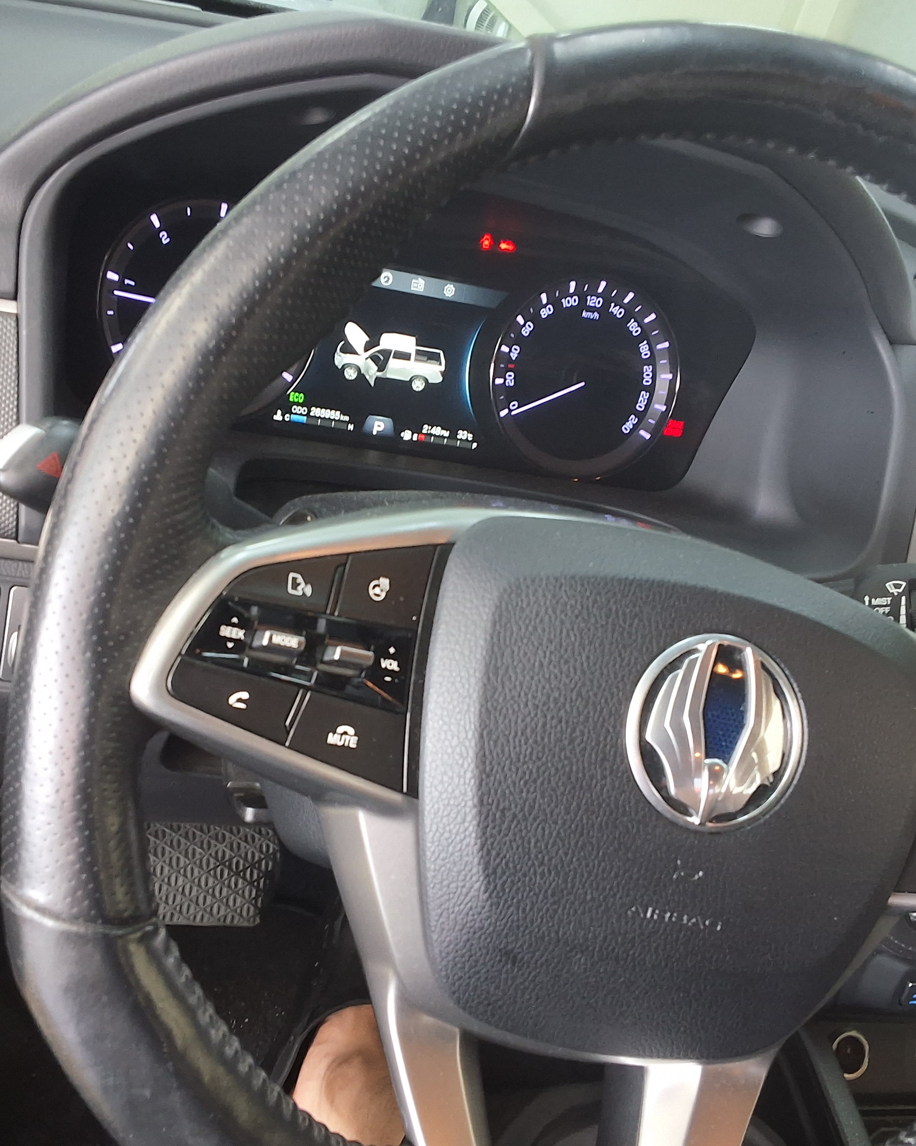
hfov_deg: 37.3
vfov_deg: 45.8
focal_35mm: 40
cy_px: 583
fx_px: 1356
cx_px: 393
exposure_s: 1/40
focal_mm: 2.91
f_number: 1.9
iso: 125
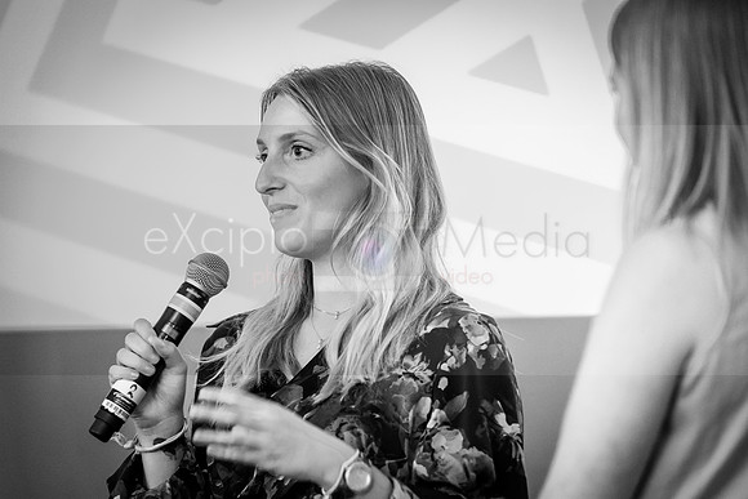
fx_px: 4528
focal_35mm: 218
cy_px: 260
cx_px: 381
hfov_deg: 9.4
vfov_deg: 6.3
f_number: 2.8
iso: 6400
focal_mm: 200
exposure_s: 1/80
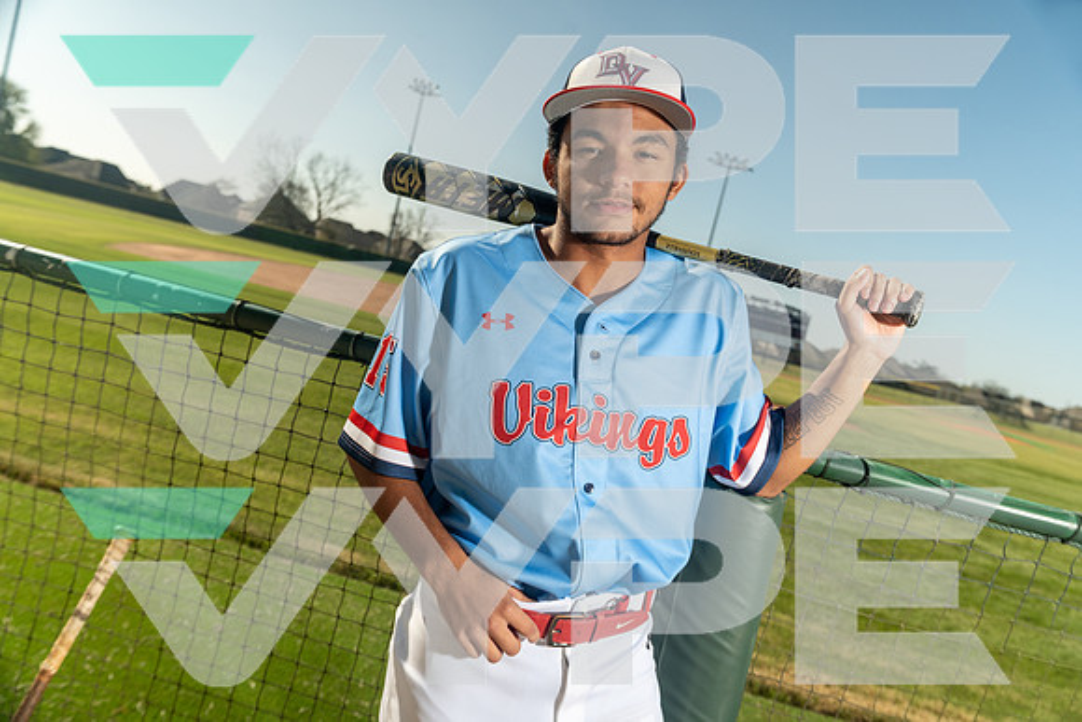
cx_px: 541
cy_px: 361
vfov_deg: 45.0
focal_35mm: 29
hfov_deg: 63.6
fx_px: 872
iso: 500
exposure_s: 1/200
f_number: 5
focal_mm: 29
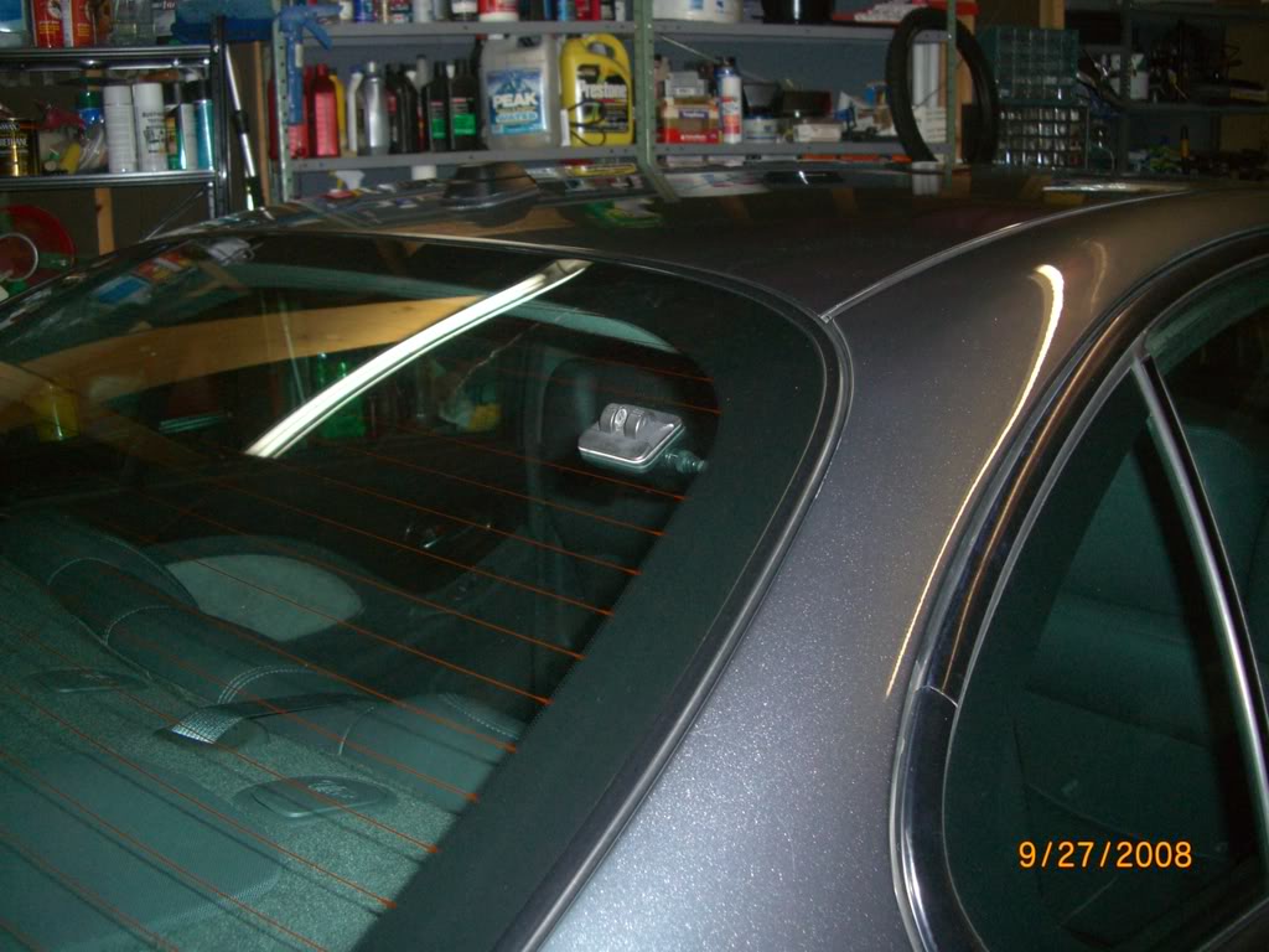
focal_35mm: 38
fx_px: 1393
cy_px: 476
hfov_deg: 49.0
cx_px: 634
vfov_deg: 37.7
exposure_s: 1/60
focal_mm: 7.9
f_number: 2.8
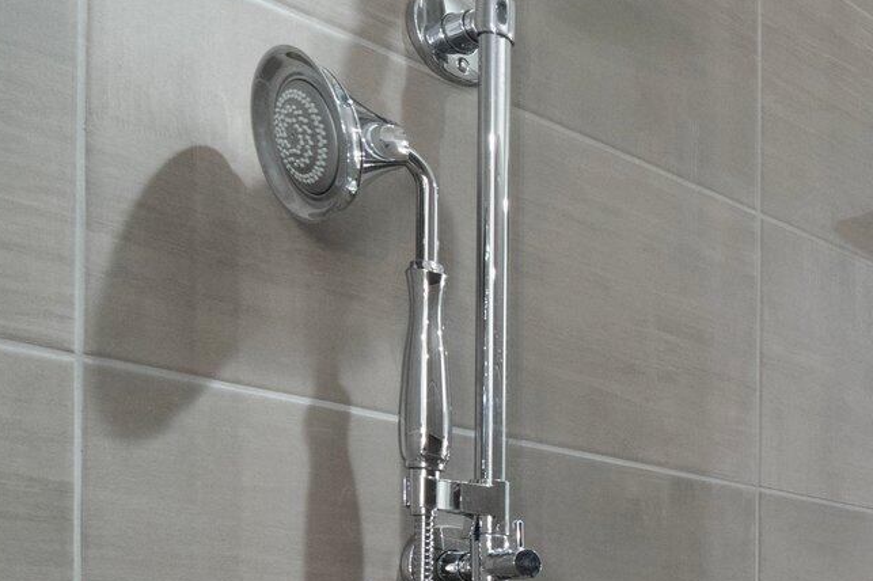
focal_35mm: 51
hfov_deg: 29.8
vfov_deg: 23.8
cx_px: 1177
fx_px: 1236
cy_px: 721
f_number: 8
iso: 1000
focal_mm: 16
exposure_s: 1
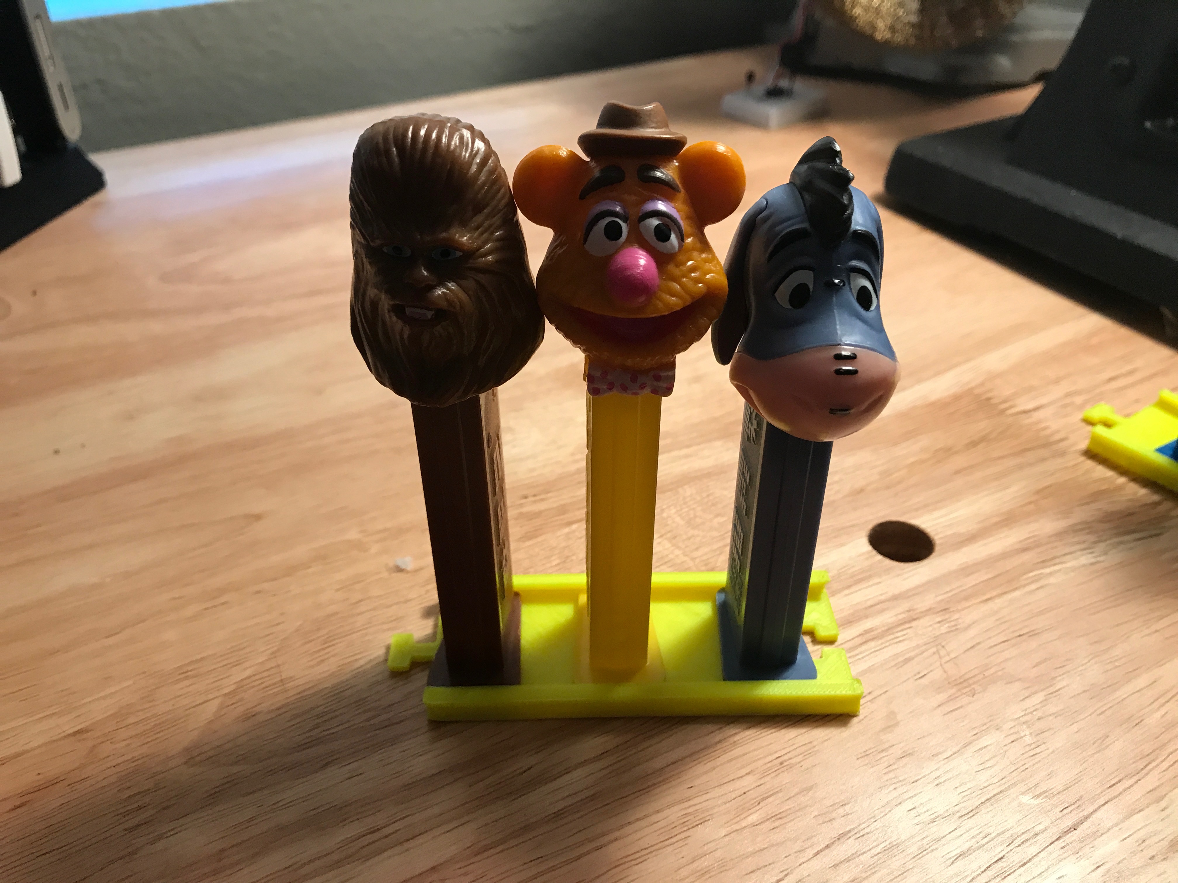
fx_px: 953
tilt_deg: -34.6
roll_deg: +0.3
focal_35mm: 28
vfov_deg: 49.7
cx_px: 589
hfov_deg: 63.4
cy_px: 442
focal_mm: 3.99
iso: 40
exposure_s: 1/17
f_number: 1.8
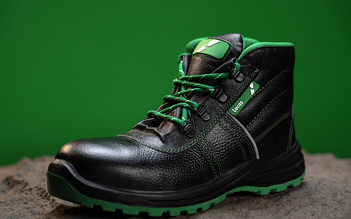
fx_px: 851
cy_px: 117
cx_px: 175
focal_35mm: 89
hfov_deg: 23.3
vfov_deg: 14.7
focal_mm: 84
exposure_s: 1/200
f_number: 4
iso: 800
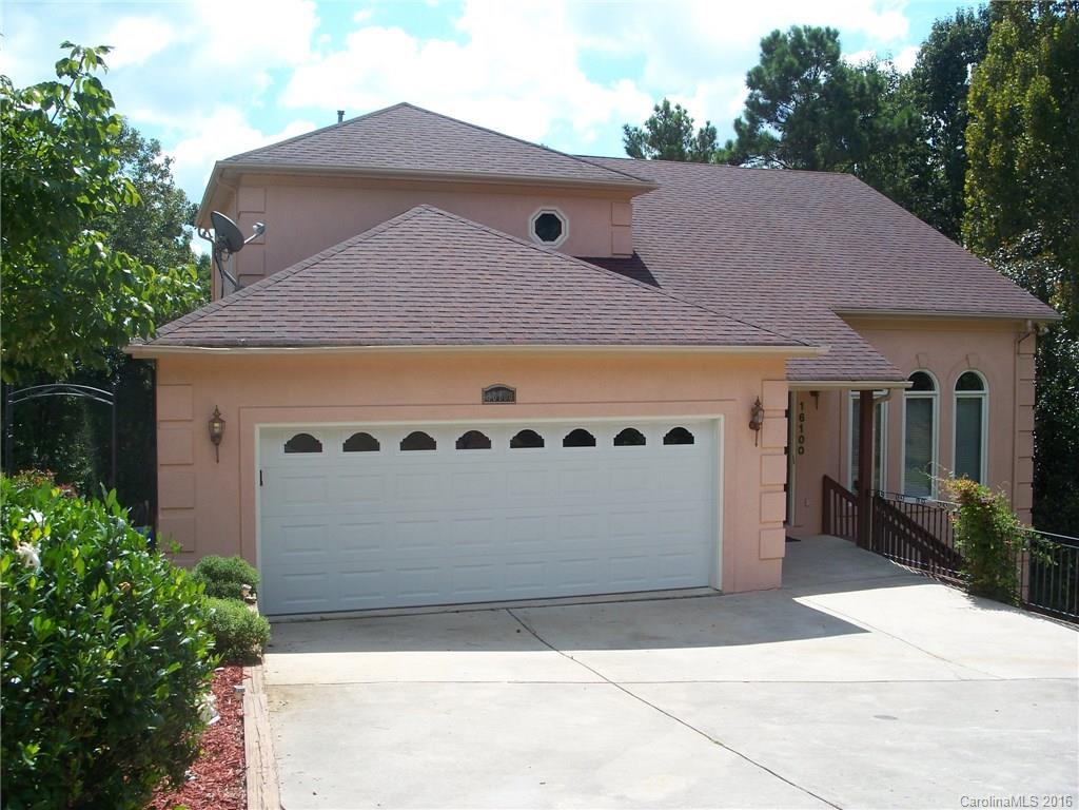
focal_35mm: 37
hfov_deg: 50.1
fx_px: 1153
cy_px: 405
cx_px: 540
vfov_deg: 38.7
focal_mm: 7.8
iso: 64
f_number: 4
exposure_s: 1/400
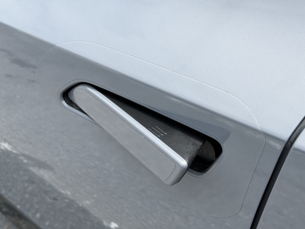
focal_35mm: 48
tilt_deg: -42.7
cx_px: 152
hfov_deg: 39.7
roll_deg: +6.5
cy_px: 114
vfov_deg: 30.3
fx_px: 423
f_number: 1.78
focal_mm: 6.76
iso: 80
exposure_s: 1/1642
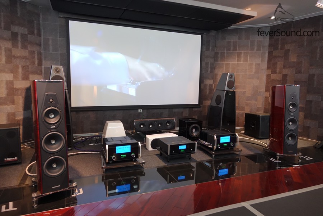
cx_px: 162
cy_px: 108
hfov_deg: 73.7
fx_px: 215
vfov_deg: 53.1
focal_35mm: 24
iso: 800
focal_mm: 8.8
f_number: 2.8
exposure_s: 1/30
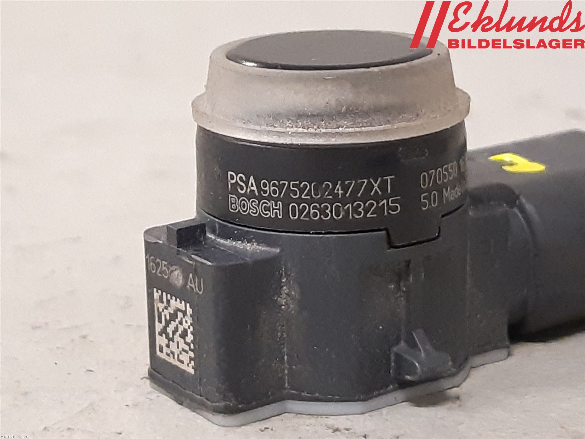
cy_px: 220
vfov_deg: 53.1
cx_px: 292
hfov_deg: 67.3
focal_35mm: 26
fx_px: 439
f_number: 1.7
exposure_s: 1/50
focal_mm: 3.93
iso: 320
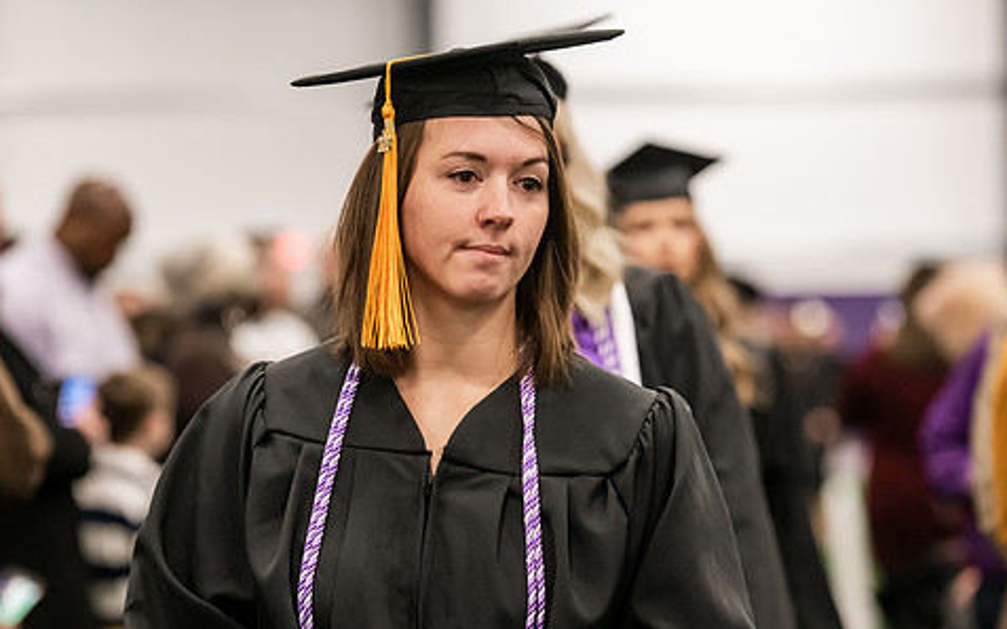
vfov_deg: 8.5
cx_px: 545
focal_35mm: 155
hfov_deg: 13.5
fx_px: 4253
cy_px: 330
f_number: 3.2
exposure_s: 1/200
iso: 2000
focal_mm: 125
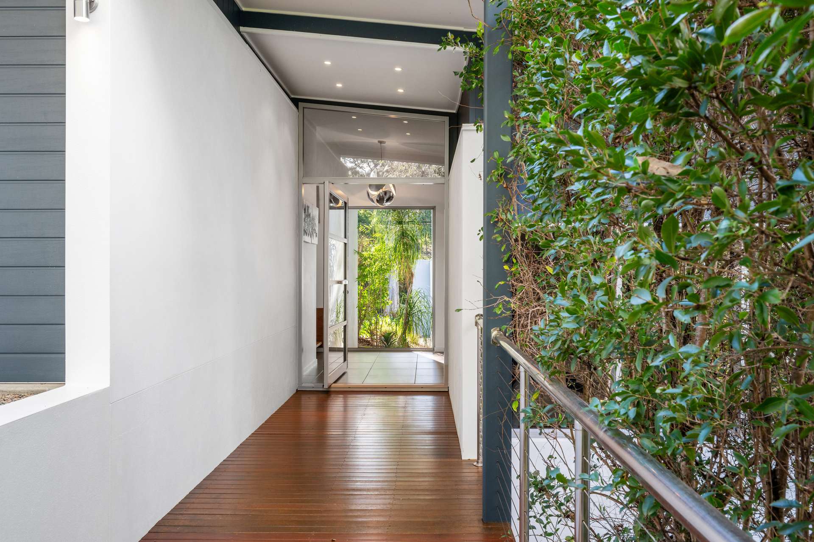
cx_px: 407
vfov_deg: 43.5
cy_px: 271
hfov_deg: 62.0
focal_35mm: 30
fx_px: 678
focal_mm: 30
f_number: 11
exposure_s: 1/13
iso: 320
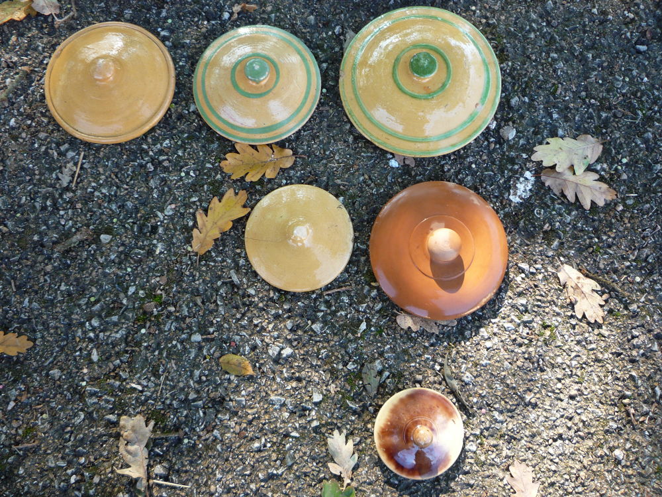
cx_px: 331
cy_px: 248
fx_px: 574
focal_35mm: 30
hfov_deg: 60.0
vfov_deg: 46.8
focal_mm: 5.2
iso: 100
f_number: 3.3
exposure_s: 1/40
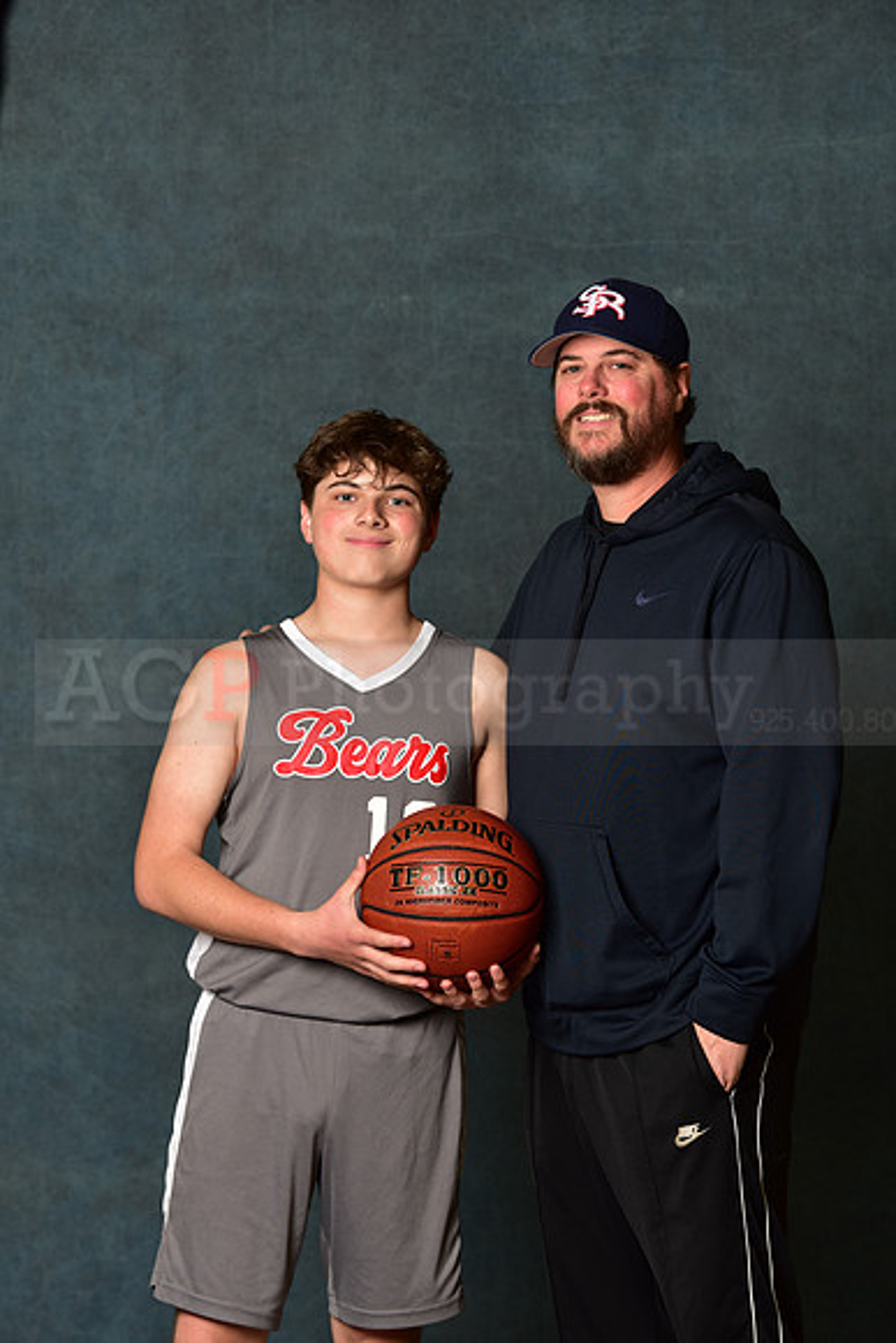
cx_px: 448
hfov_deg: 13.0
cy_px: 672
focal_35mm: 105
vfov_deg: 19.5
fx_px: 3917
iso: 200
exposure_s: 1/160
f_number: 4.5
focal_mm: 105
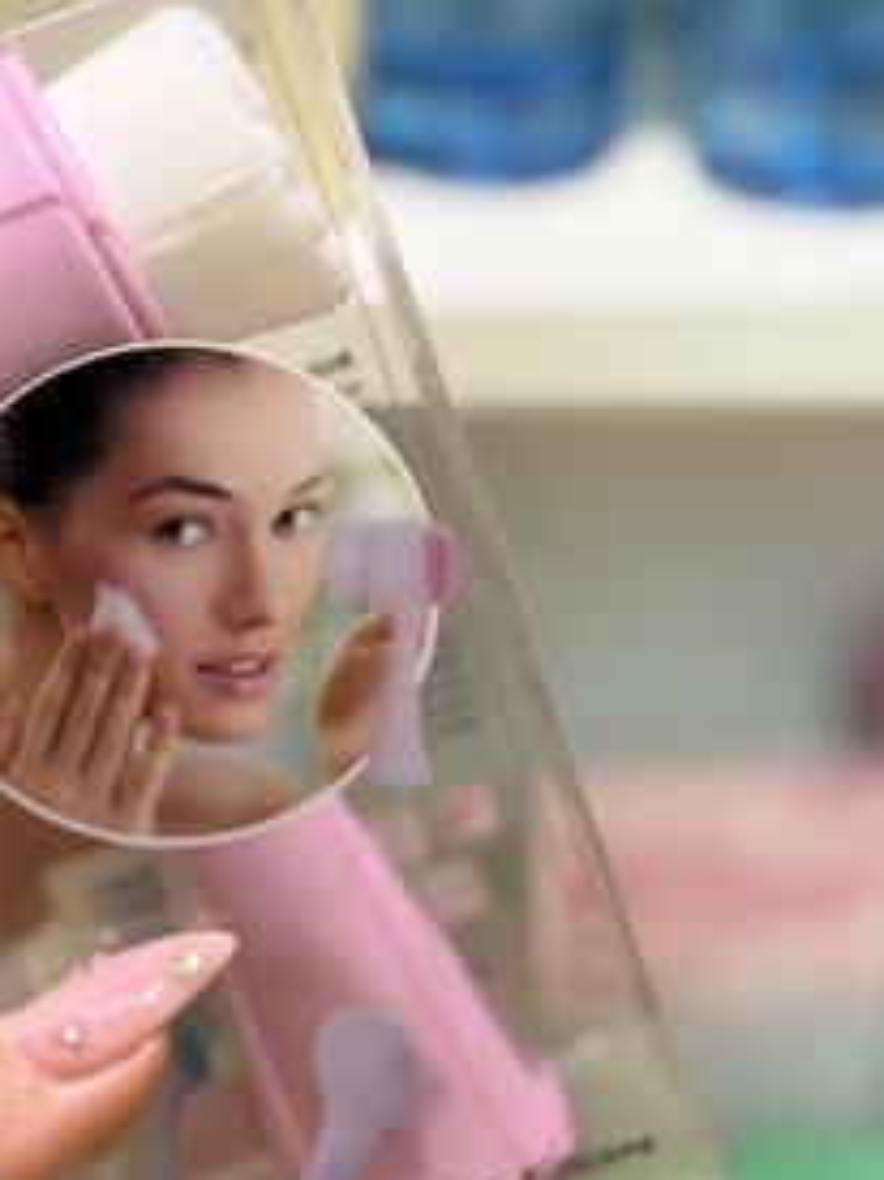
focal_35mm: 93
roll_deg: +0.9
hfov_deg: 15.7
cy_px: 624
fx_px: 3169
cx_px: 94
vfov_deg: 21.1
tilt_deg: -31.4
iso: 250
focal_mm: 6.76
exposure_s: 1/50
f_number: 1.78
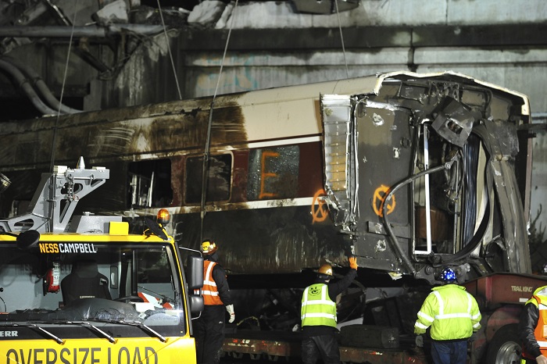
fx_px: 2354
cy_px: 182
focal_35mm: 155
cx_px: 274
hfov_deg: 13.3
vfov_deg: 8.8
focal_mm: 155
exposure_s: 1/100
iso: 2200
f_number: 3.5
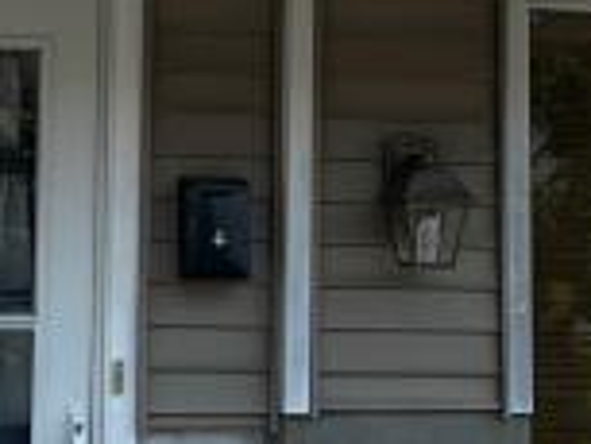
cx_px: 185
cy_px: 19
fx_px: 1931
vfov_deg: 13.0
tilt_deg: +6.3
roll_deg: -0.6
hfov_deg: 17.3
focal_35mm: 113
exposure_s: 1/1949
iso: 80
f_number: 1.78
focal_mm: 6.86
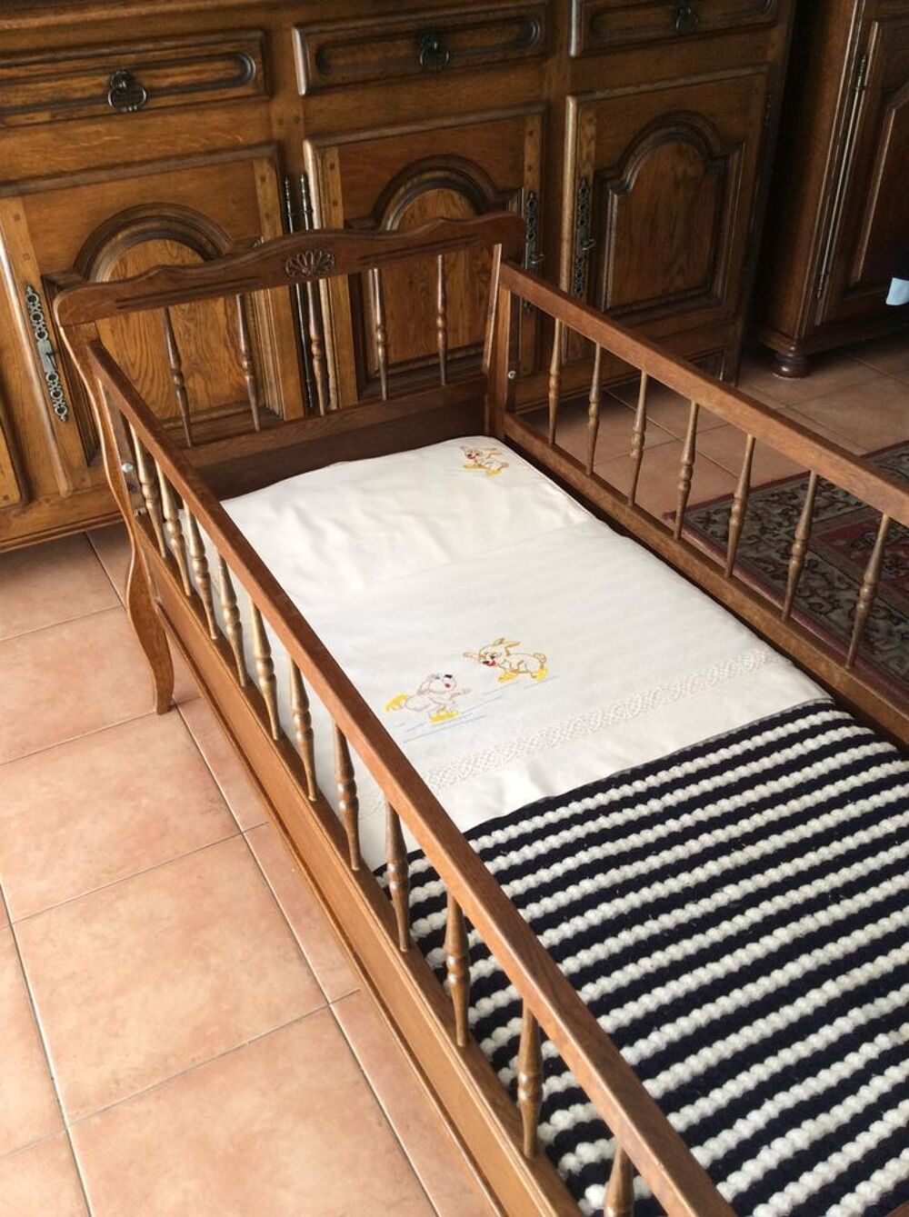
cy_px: 608
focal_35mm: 32
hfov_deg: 44.1
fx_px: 1123
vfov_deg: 56.9
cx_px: 454
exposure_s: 1/25
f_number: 2.4
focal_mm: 3.3
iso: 80
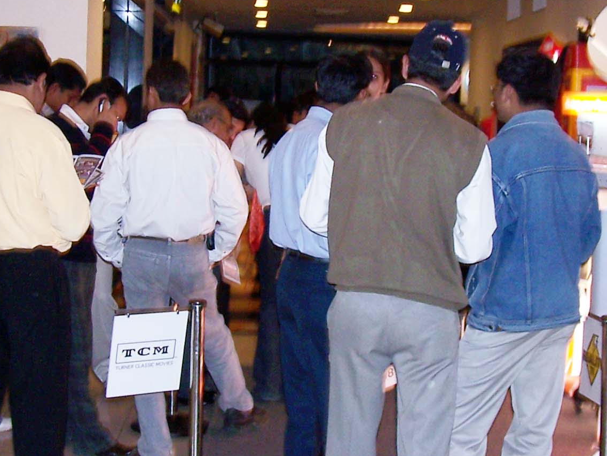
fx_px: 1350
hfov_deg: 25.3
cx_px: 291
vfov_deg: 19.1
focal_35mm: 77
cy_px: 249
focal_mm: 6.3
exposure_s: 1/30
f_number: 2.8
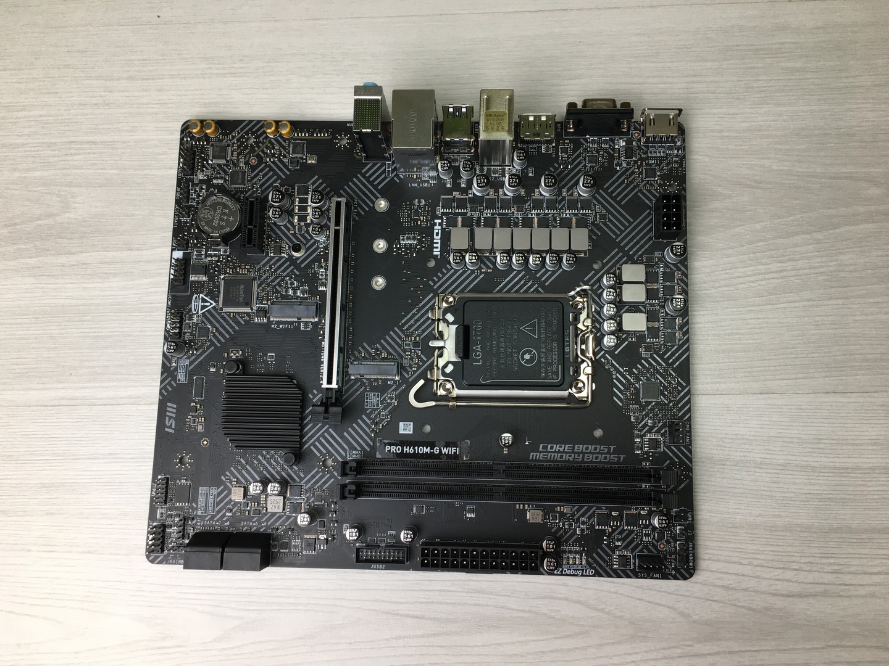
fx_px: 745
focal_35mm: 29
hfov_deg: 61.7
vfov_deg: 48.2
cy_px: 333
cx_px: 444
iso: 40
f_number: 2.2
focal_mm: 4.15
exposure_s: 1/100
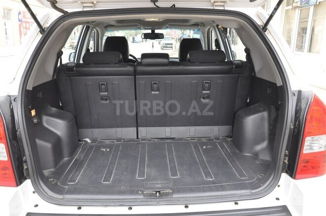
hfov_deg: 57.3
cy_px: 108
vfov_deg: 39.9
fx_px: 298
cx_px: 163
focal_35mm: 33
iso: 1250
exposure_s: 1/80
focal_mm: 22
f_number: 9
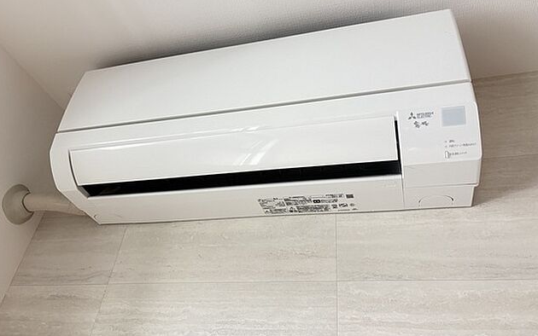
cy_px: 134
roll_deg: -6.0
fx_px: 411
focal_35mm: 28
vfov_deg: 44.3
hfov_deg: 66.5
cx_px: 266
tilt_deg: +38.4
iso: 200
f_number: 1.6
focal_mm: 5.96
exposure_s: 1/60
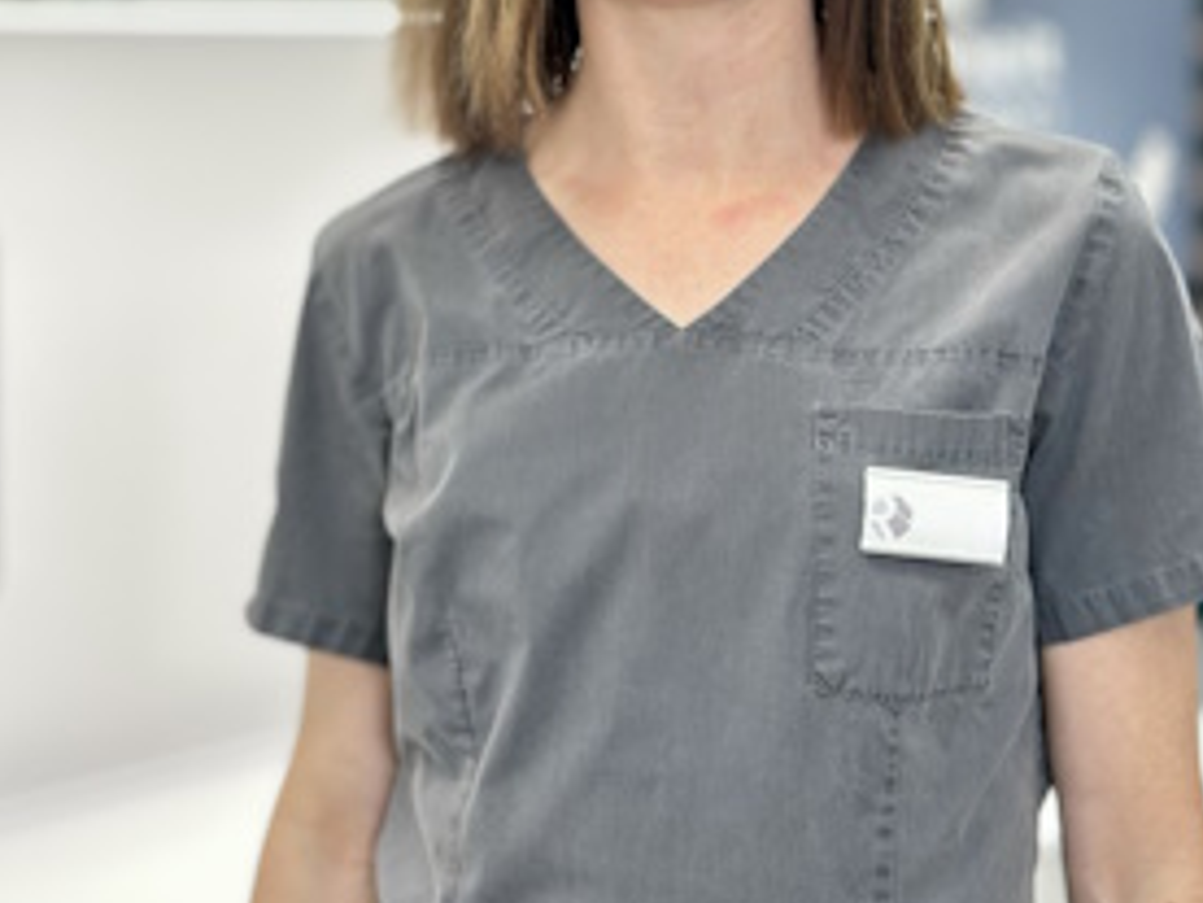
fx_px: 3267
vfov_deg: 15.6
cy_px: 142
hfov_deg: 20.7
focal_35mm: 94
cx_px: 336
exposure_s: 1/50
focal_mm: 6.86
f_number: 1.78
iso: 125
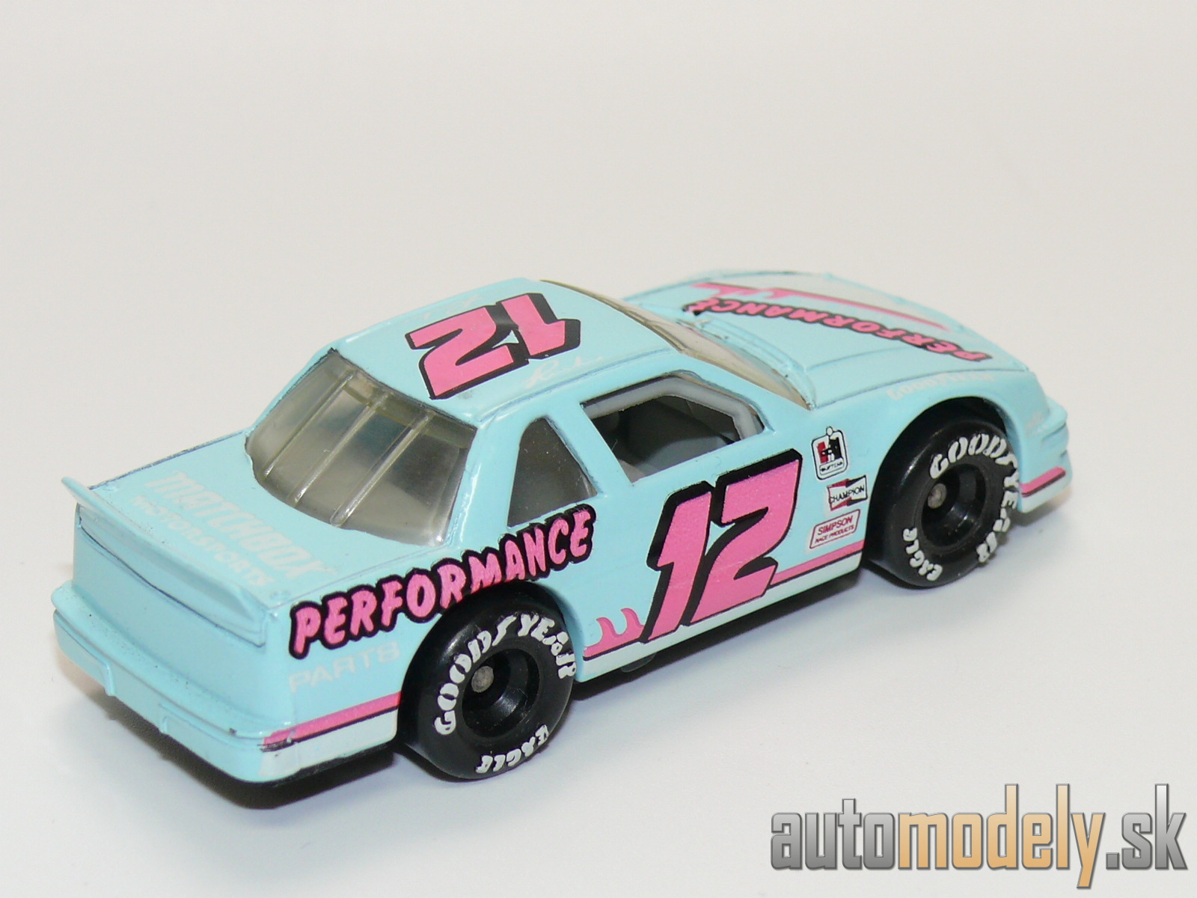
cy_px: 449
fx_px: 3873
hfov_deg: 17.6
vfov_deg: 13.2
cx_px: 598
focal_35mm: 112
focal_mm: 14.2
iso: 100
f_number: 4
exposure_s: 1/30
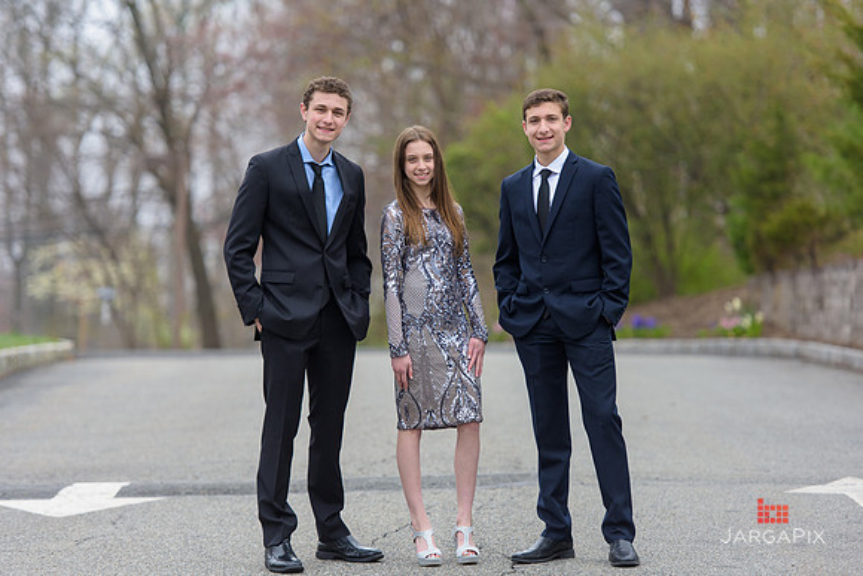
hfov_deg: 13.2
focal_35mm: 155
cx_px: 432
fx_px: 3716
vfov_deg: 8.9
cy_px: 288
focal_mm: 155
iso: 400
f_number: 3.2
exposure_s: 1/1600
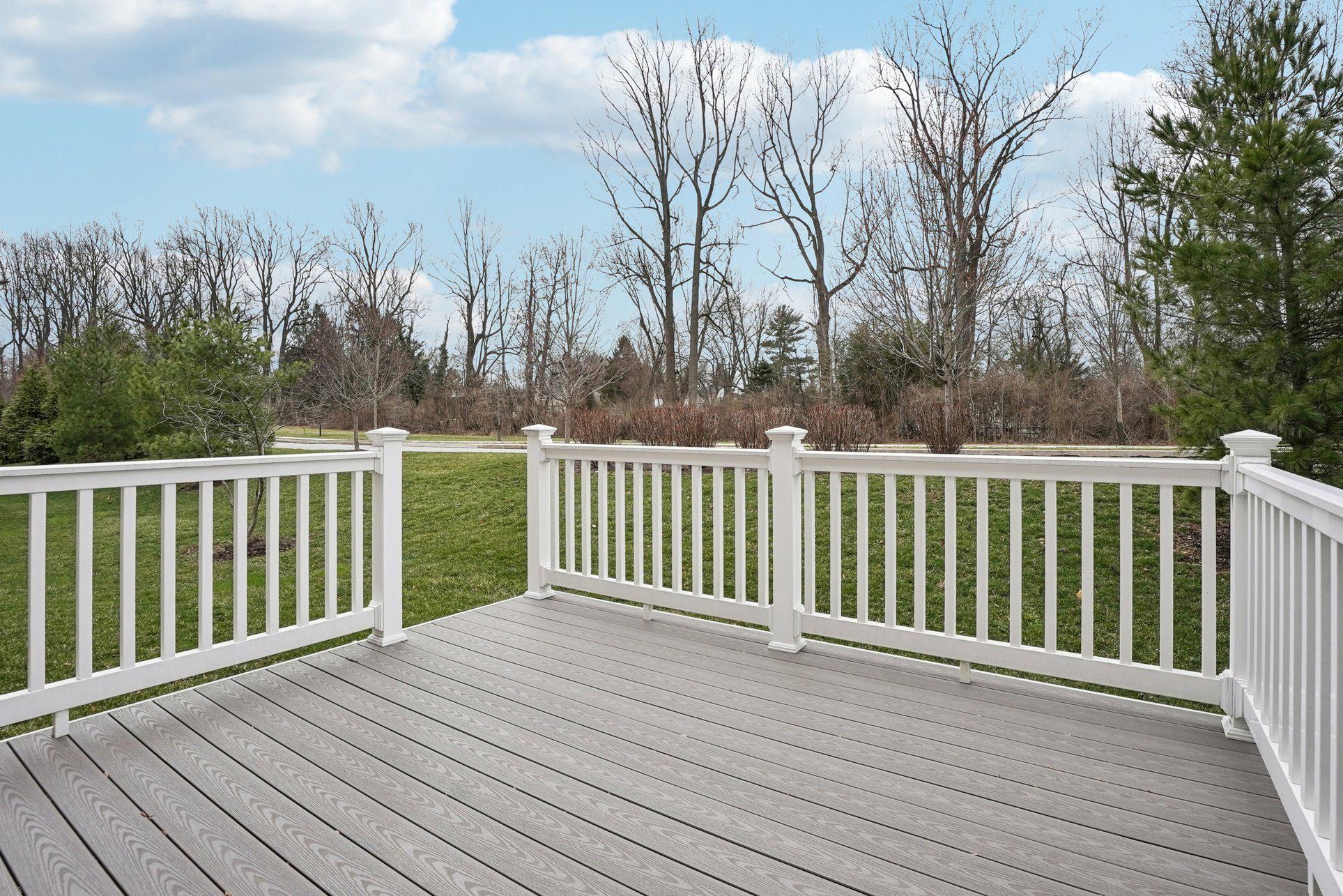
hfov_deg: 93.3
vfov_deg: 70.4
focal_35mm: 17
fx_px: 634
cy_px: 435
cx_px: 680
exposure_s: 1/640
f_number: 8
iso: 400
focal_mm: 16
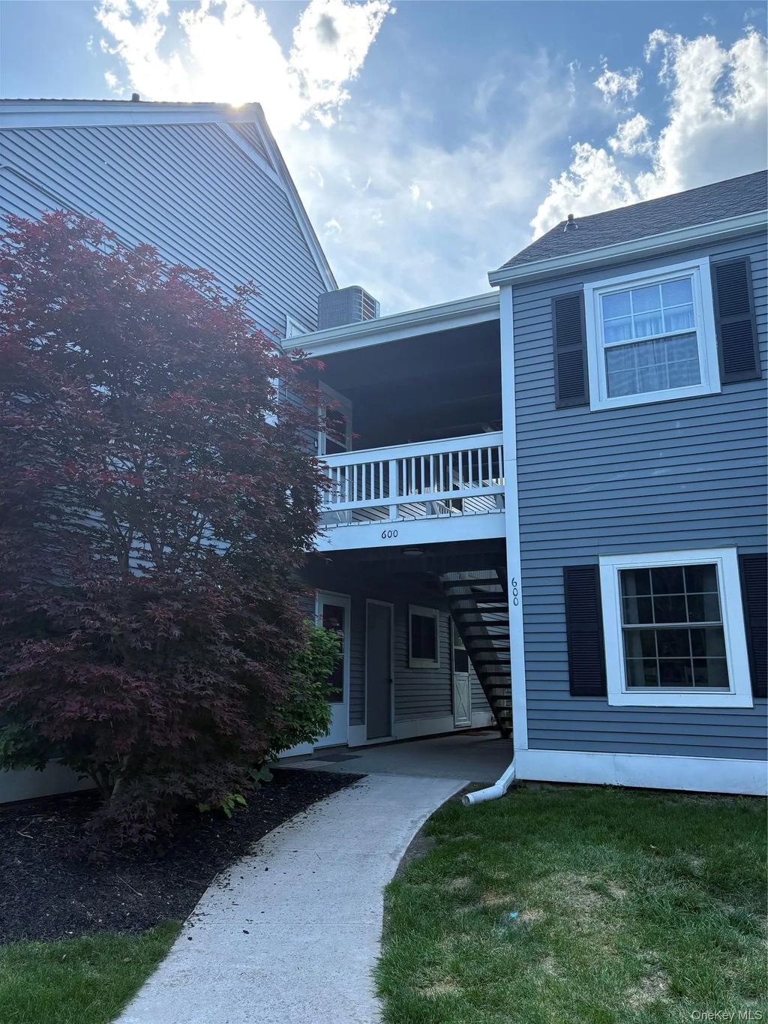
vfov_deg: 67.3
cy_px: 512
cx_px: 384
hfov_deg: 53.1
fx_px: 769
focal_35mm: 26
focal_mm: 5.96
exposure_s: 1/1048
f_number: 1.6
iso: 64
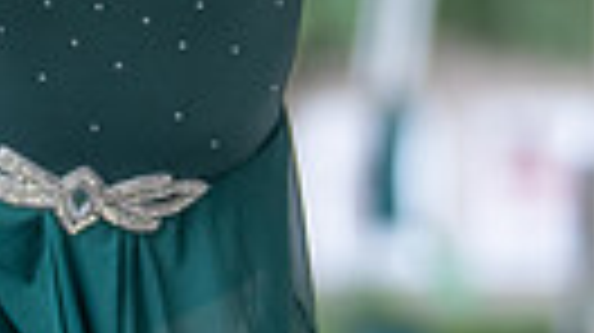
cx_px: 108
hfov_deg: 3.1
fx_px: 11032
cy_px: -277
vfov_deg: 1.7
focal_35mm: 701
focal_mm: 126
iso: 500
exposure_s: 1/320
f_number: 2.8
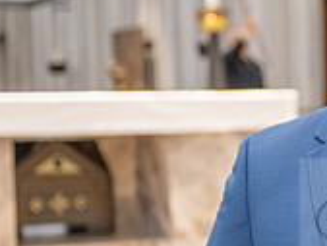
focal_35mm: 145
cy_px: 204
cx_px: 468
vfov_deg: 10.2
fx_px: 1371
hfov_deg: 13.0
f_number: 2.8
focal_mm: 44
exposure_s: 1/160
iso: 800
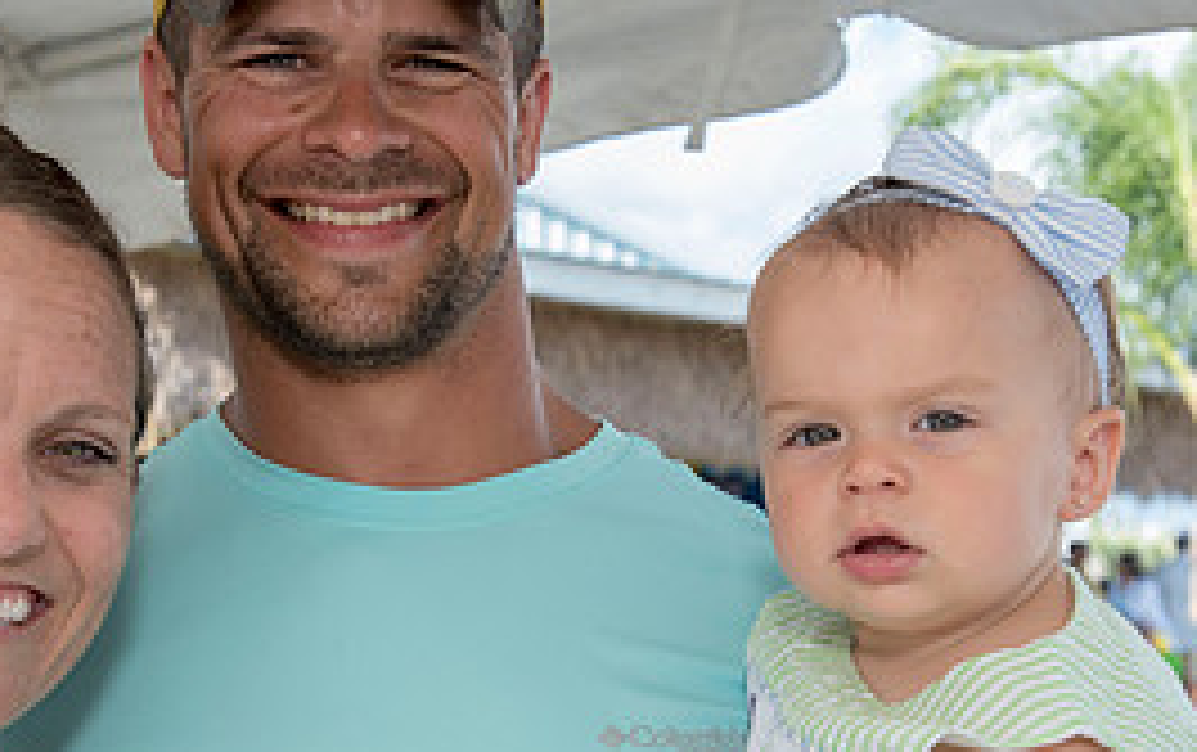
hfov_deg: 28.9
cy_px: 466
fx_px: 2319
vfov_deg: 18.4
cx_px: 486
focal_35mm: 71
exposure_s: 1/640
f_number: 4.5
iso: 250
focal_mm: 32
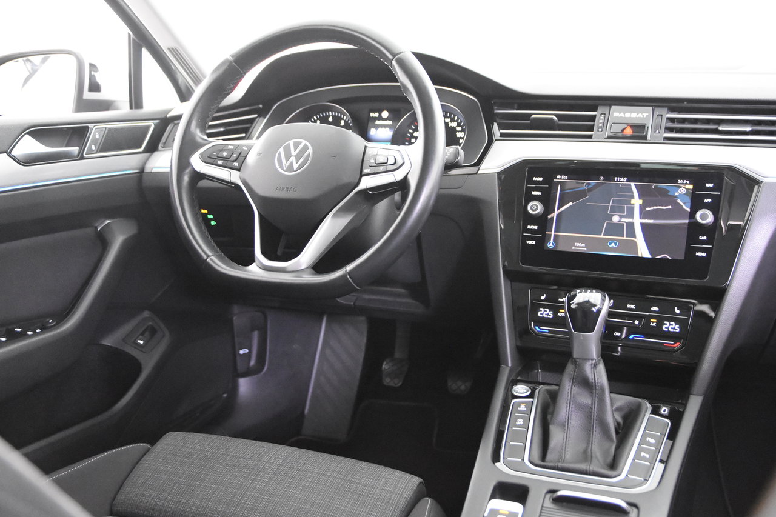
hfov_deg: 53.1
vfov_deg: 36.9
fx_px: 776
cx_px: 388
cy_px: 258
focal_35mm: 36
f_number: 3
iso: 9000
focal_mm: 24
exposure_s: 1/40
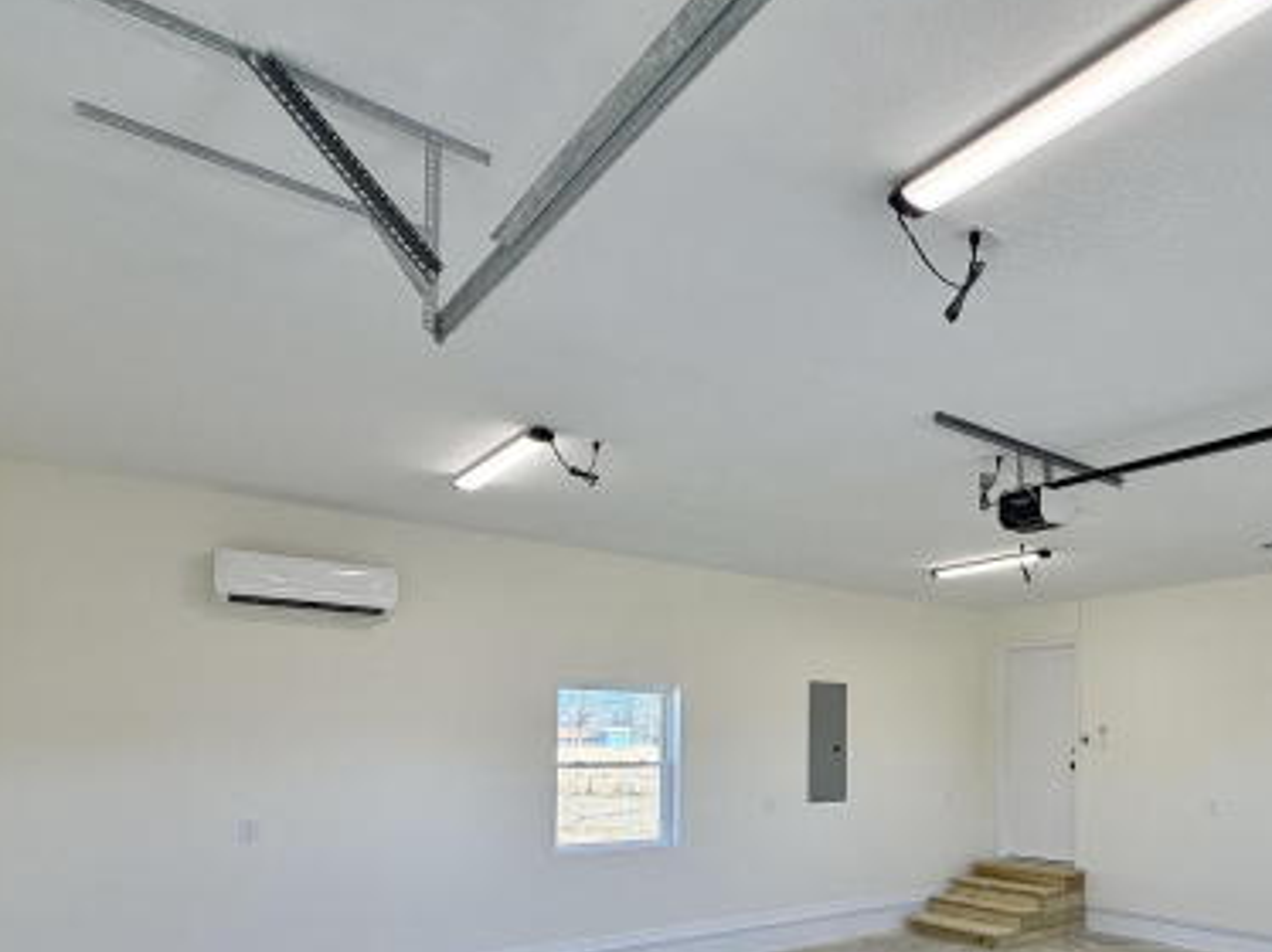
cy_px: 717
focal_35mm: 25
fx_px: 918
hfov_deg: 64.4
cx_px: 985
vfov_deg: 52.4
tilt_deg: +2.1
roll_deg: +0.1
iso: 50
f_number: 2.2
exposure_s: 1/121
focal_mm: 2.22
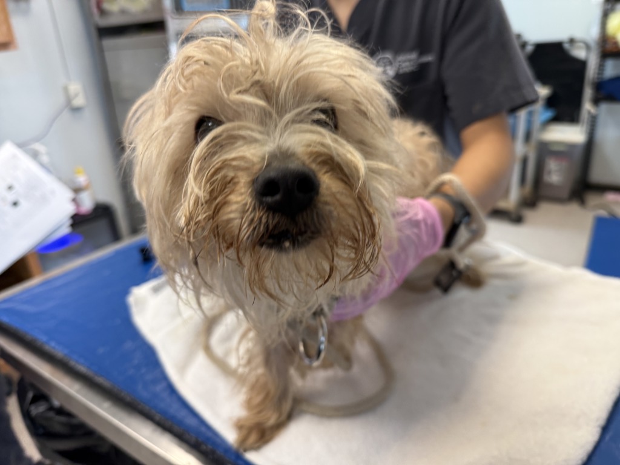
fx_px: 430
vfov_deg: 56.8
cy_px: 232
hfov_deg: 71.6
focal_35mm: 24
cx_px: 310
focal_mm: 6.76
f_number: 1.78
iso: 125
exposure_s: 1/60
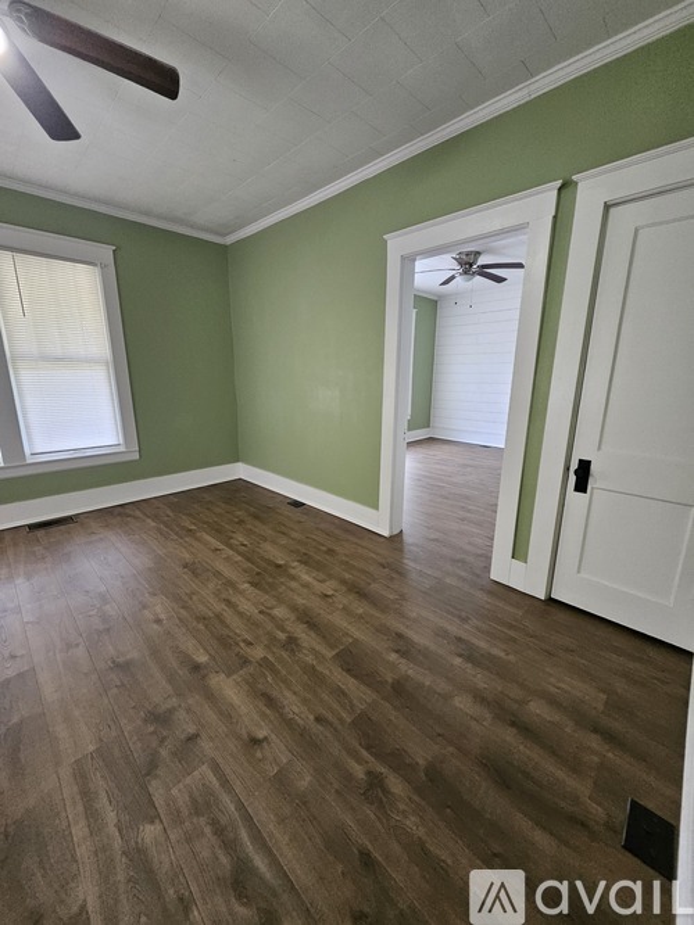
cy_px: 462
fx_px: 348
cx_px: 347
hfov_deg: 89.9
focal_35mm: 13
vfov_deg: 106.2
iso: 320
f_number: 2.2
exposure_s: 1/60
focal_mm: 1.74
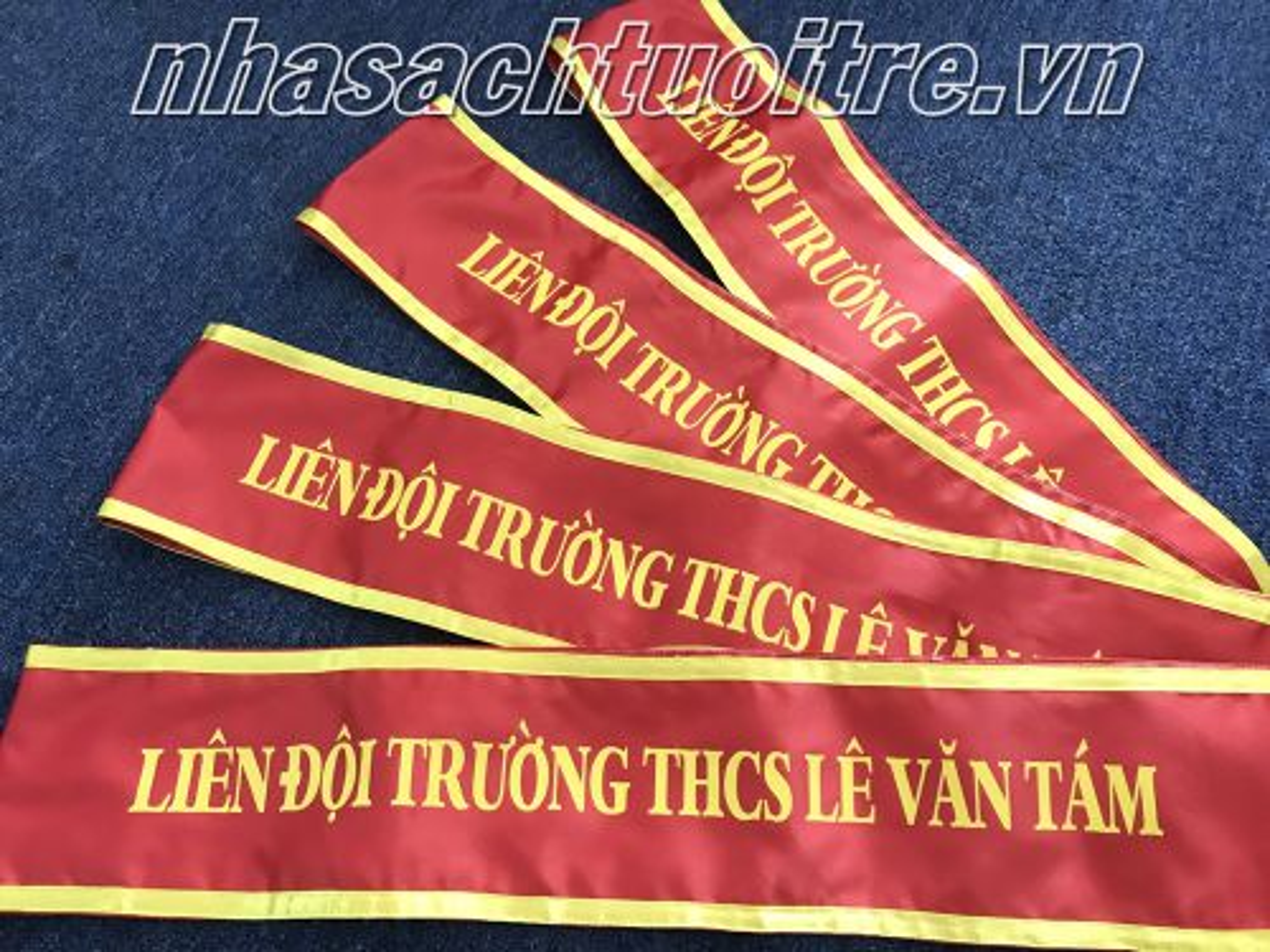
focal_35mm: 28
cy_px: 476
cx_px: 635
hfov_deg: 63.4
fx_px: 1027
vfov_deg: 49.7
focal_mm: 3.99
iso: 50
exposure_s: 1/17
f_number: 1.8
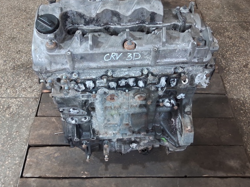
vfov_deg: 48.1
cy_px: 87
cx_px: 122
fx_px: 209
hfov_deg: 61.7
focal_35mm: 29
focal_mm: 3.98
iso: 800
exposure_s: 1/24
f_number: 1.8
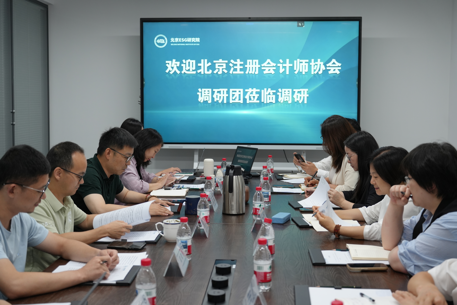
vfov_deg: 27.5
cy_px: 152
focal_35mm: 49
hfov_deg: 40.3
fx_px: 622
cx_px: 228
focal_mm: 49
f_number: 4
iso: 1000
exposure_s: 1/160
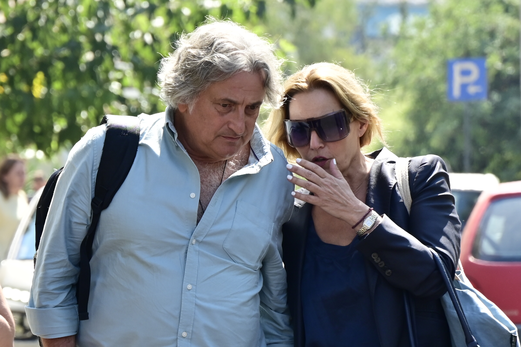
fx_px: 4341
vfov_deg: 4.6
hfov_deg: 6.9
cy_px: 174
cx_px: 260
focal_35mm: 300
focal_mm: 200
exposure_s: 1/200
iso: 320
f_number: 9
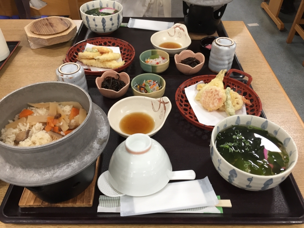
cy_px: 114
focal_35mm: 29
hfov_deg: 61.7
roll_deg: -1.2
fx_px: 255
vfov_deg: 48.2
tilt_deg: -43.3
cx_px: 152
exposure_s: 1/30
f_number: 2.2
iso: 64
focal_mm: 4.15
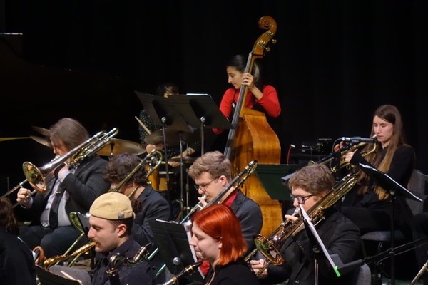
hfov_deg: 15.2
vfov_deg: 10.2
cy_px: 142
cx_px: 214
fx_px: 1605
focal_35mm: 135
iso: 3200
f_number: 2.8
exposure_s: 1/125
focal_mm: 49.44
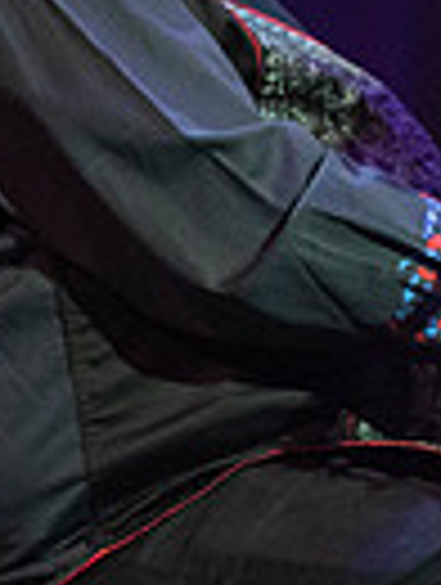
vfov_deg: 0.9
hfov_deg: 0.7
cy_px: -151
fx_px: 35521
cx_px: 1152
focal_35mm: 2098
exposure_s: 1/250
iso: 3200
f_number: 5.6
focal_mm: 373
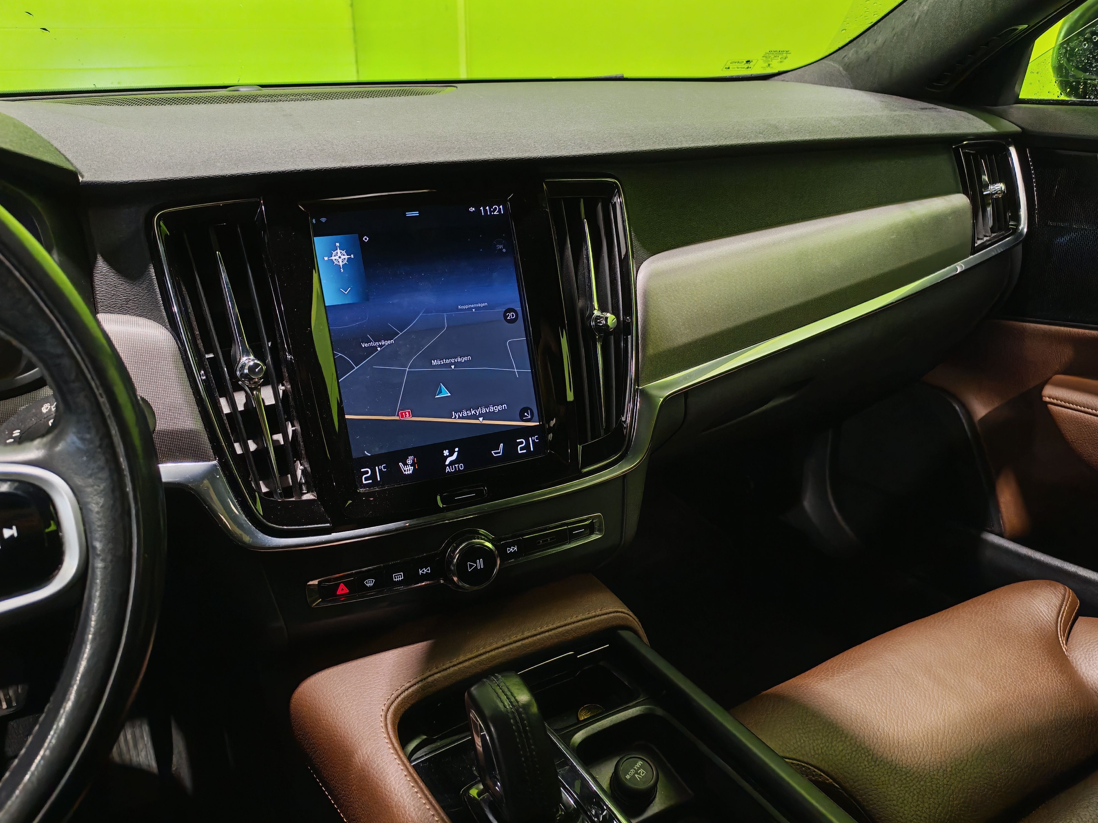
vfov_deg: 49.7
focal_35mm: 28
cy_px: 408
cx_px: 563
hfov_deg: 63.4
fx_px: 888
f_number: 1.9
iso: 1250
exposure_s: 1/33
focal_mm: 6.12
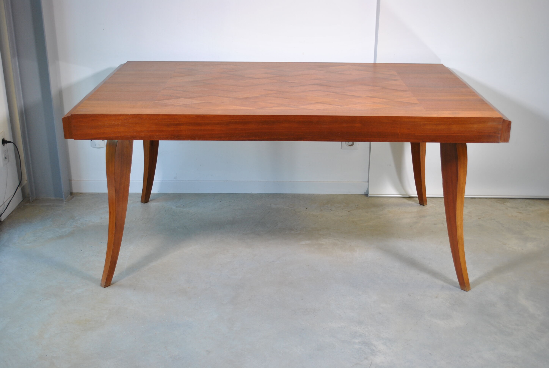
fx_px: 665
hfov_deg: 44.9
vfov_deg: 31.0
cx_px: 274
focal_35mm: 44
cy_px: 184
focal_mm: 29
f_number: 4.5
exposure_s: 1/25
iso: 200
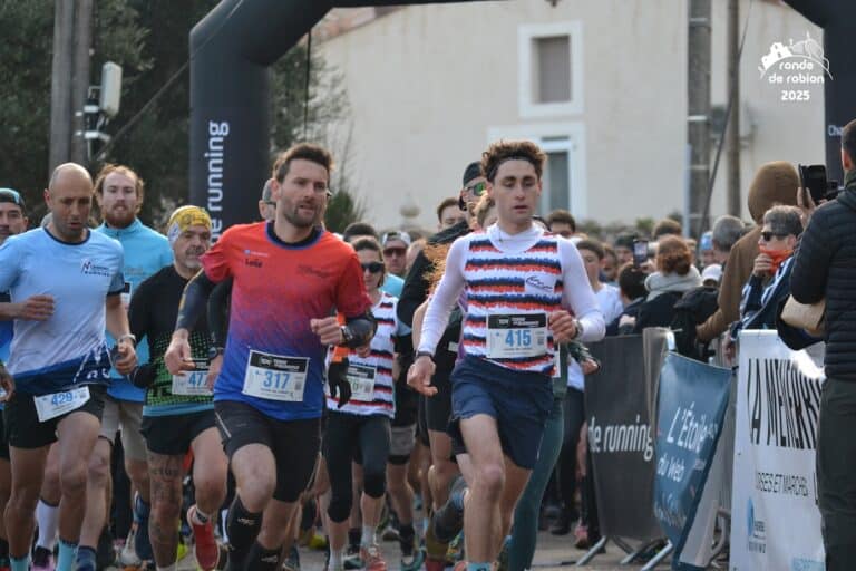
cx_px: 428
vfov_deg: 6.1
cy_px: 286
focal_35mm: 225
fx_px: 5350
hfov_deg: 9.1
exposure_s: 1/500
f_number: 5
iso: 720
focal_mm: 150
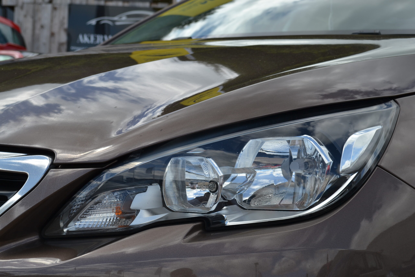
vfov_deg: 21.6
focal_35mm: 63
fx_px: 726
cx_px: 208
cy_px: 138
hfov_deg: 31.9
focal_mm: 42
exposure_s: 1/200
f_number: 7.1
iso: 100
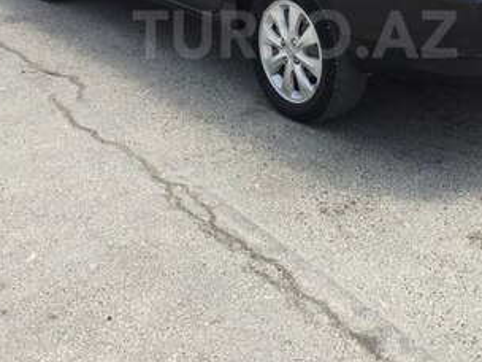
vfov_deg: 22.7
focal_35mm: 63
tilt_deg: -19.6
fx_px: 877
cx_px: 295
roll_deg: -0.1
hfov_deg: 30.6
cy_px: 34
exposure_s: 1/860
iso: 32
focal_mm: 4.15
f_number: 2.2
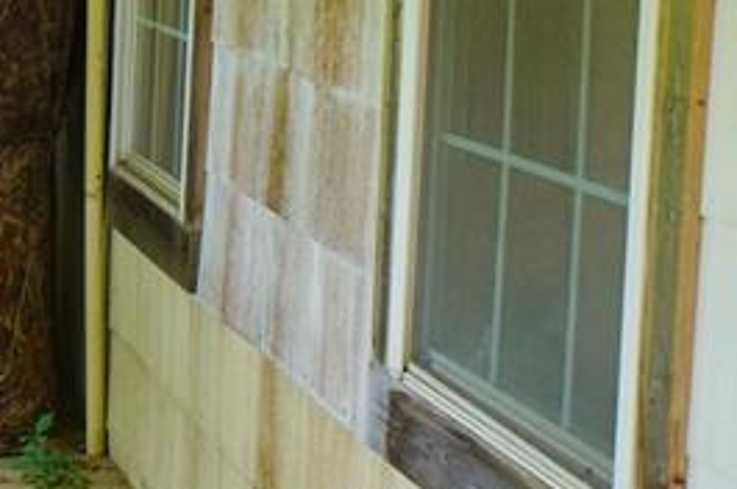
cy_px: 56
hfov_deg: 16.1
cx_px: -375
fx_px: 2372
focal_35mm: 116
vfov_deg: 11.7
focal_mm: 20
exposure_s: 1/60
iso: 160
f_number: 4
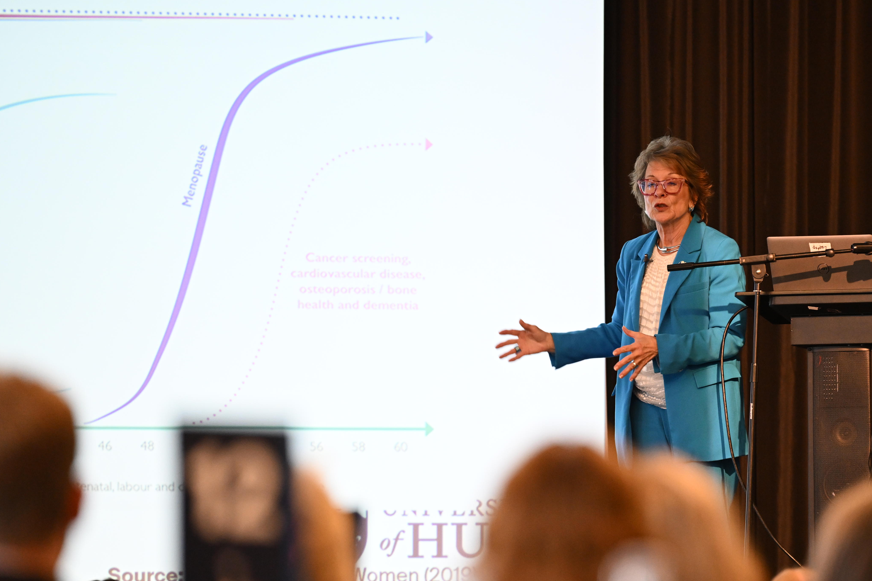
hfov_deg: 6.8
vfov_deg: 4.5
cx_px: 608
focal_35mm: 302
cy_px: 428
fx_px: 7315
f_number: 2.8
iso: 2500
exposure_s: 1/200
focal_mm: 200
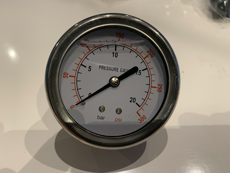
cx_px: 115
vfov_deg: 53.1
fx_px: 173
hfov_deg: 67.3
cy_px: 86
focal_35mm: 26
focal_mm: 4.25
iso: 250
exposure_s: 1/33
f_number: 1.8
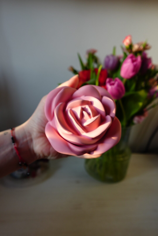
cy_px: 118
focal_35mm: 20
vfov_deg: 83.9
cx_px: 79
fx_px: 131
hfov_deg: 62.0
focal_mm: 7.6
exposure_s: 1/160
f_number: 2
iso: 125
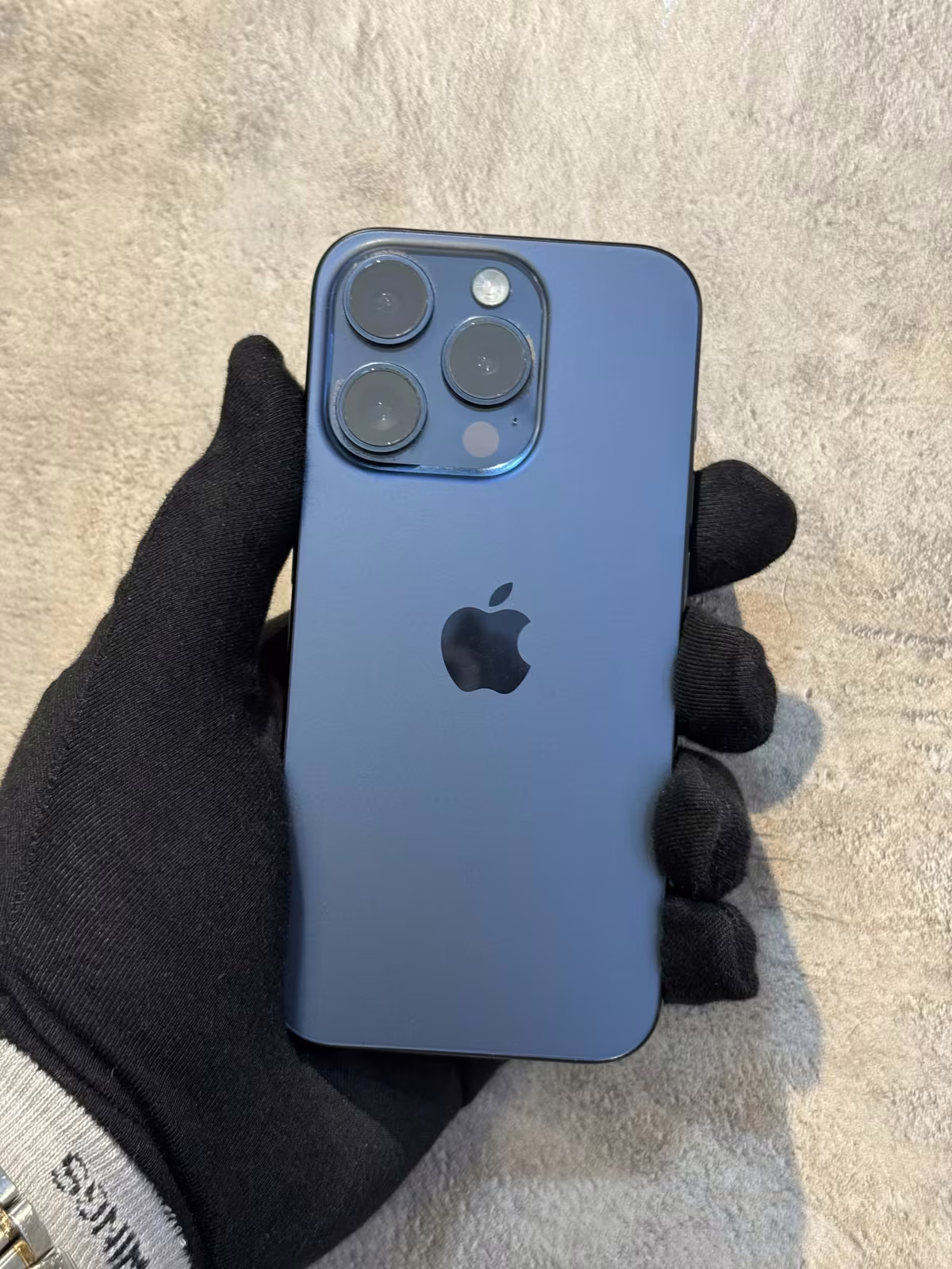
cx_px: 476
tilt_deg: -0.5
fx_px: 1760
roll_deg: -11.0
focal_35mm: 48
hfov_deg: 30.3
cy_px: 634
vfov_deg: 39.7
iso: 125
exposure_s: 1/50
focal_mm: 6.76
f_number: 1.78
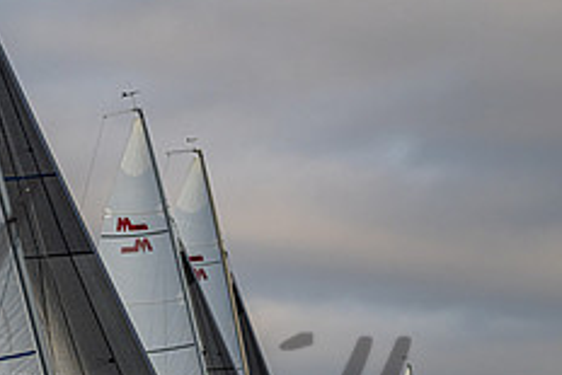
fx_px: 3905
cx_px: 63
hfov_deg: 8.2
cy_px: 451
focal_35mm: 250
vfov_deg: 5.5
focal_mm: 100
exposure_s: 1/3200
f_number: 5
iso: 400
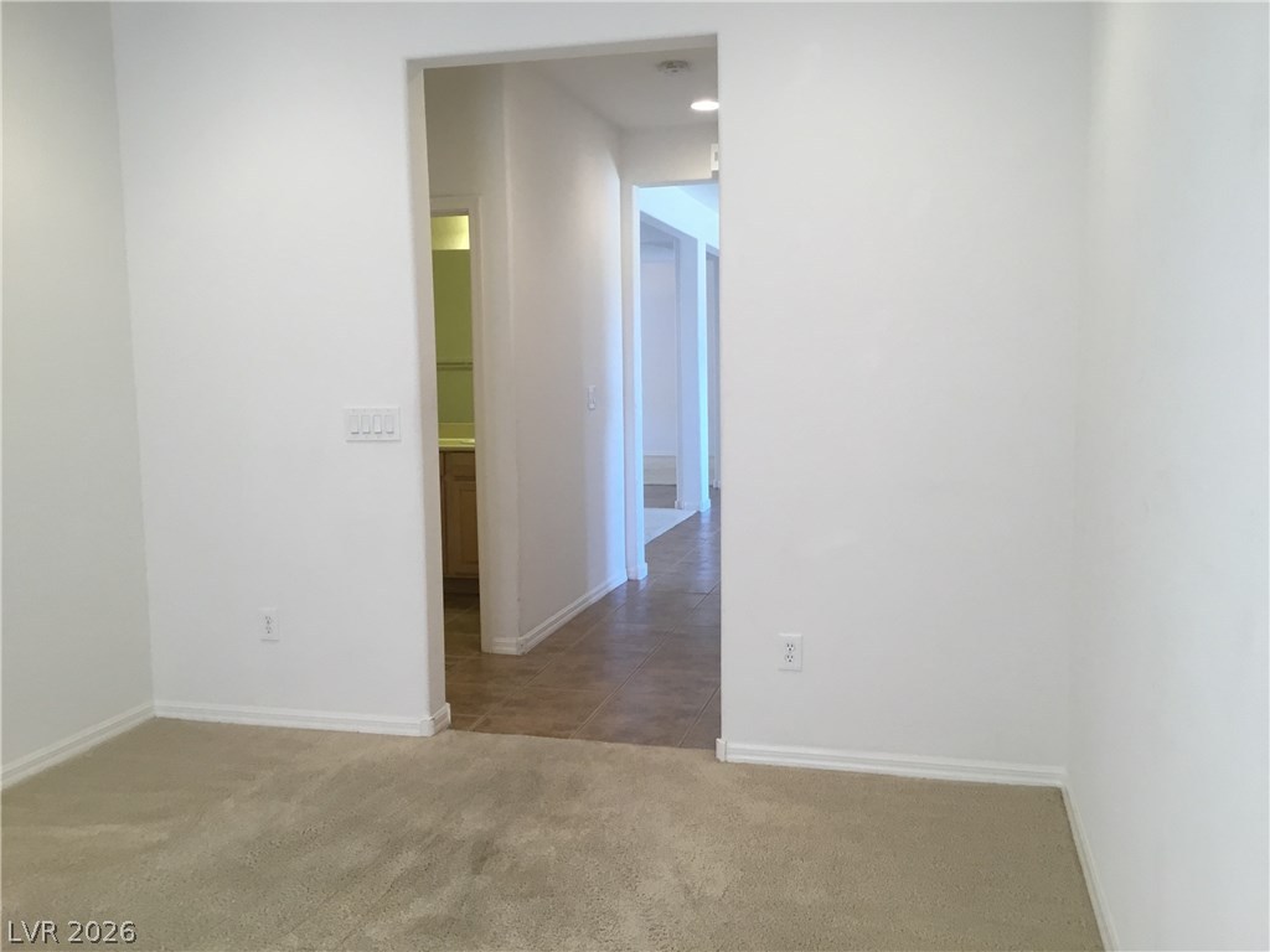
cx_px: 635
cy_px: 476
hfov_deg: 58.4
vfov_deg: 45.4
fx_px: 1137
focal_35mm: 31
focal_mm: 3.3
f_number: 2.4
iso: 64
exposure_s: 1/30
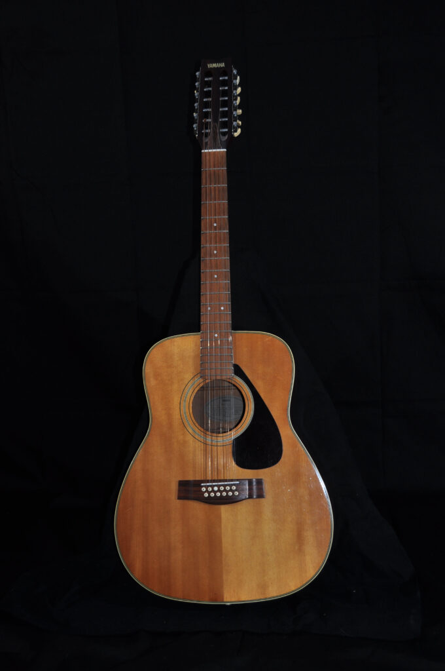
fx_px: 892
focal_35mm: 48
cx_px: 222
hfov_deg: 28.0
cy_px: 336
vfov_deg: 41.2
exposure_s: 1/200
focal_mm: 32
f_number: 4.2
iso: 200
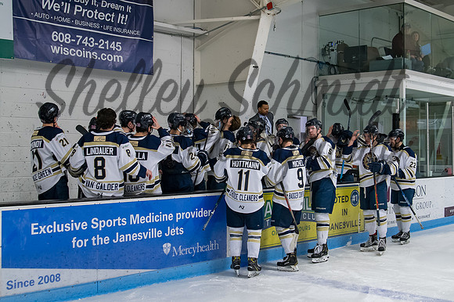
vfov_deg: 28.8
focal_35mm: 47
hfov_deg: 42.2
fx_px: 588
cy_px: 142
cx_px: 240
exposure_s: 1/250
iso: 1600
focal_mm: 28
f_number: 4.5
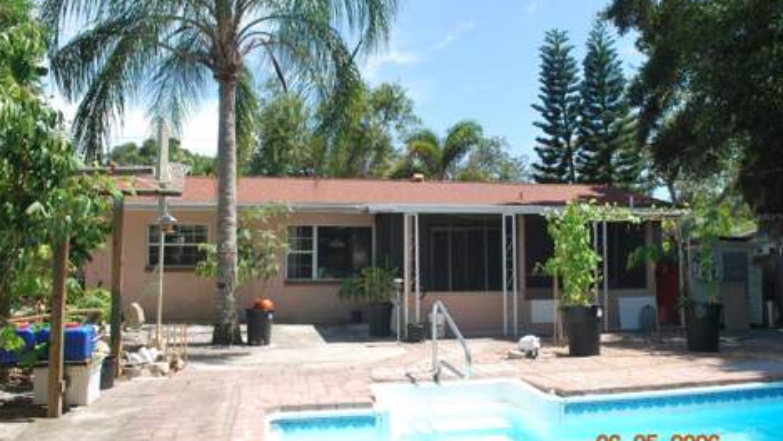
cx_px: 396
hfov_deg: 66.1
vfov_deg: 40.2
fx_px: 602
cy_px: 216
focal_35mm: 29
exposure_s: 1/200
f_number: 7.1
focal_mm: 18
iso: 100
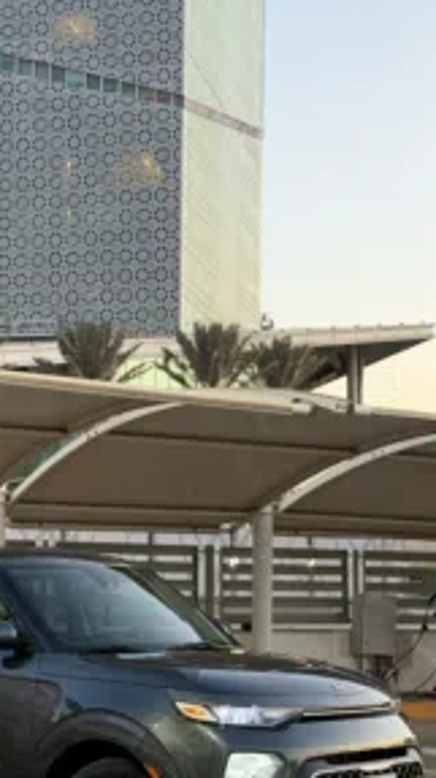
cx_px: 73
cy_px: 464
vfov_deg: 28.9
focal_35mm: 73
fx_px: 1503
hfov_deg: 16.4
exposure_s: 1/85
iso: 160
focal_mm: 6.76
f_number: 1.78
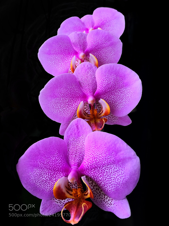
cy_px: 113
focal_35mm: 29
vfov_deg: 61.7
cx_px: 84
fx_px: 189
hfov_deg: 48.2
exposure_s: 1/100
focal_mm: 4.15
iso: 32
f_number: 2.2
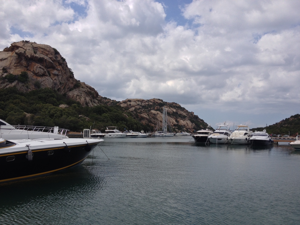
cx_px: 150
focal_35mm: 35
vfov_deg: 40.7
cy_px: 112
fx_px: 303
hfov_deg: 52.6
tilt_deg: +1.0
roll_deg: -0.6
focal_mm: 4.28
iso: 50
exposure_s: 1/2304
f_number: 2.4
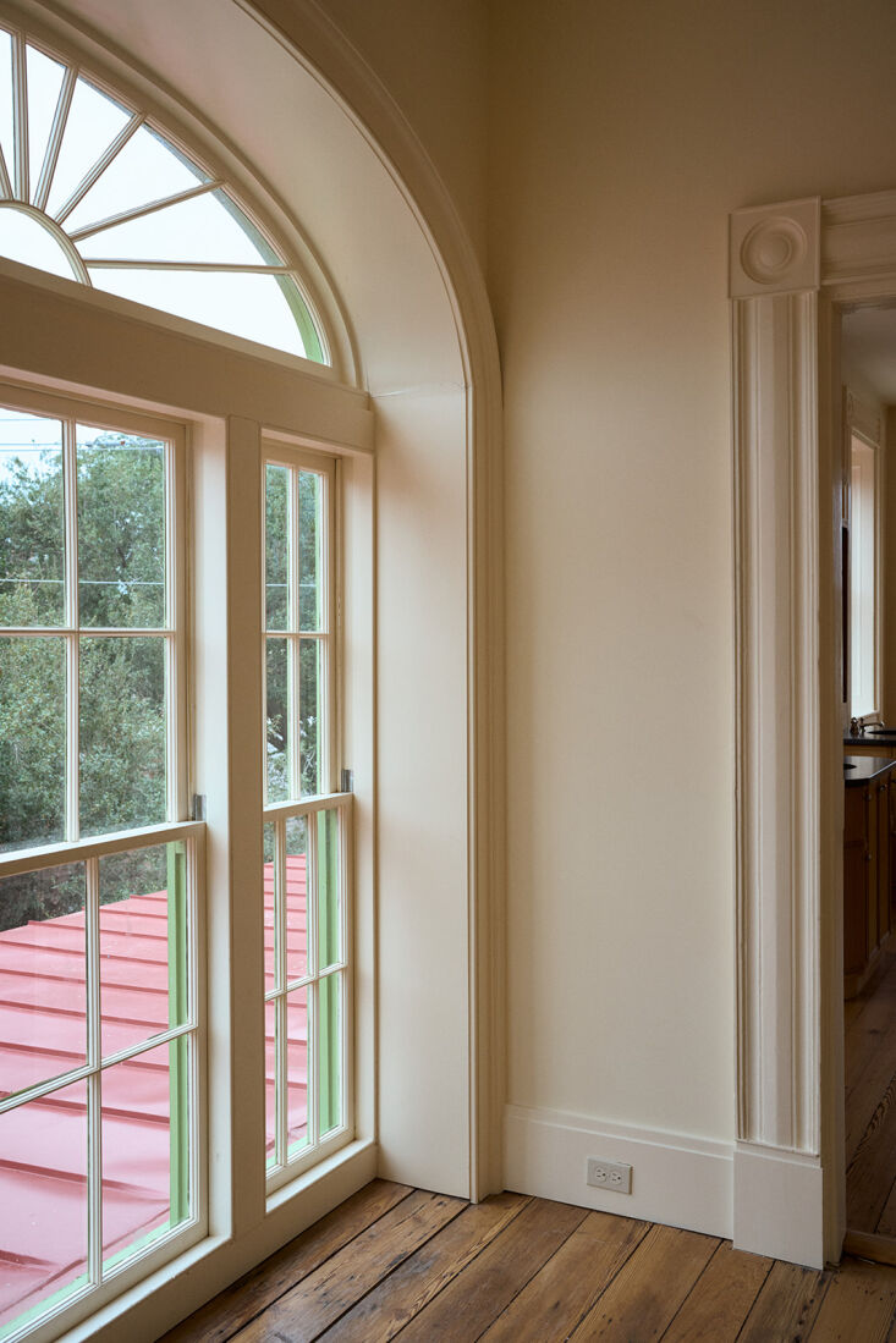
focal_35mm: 35
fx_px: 1306
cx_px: 448
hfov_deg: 37.9
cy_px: 672
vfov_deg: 54.4
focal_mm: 35
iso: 800
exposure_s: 1/200
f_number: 6.3
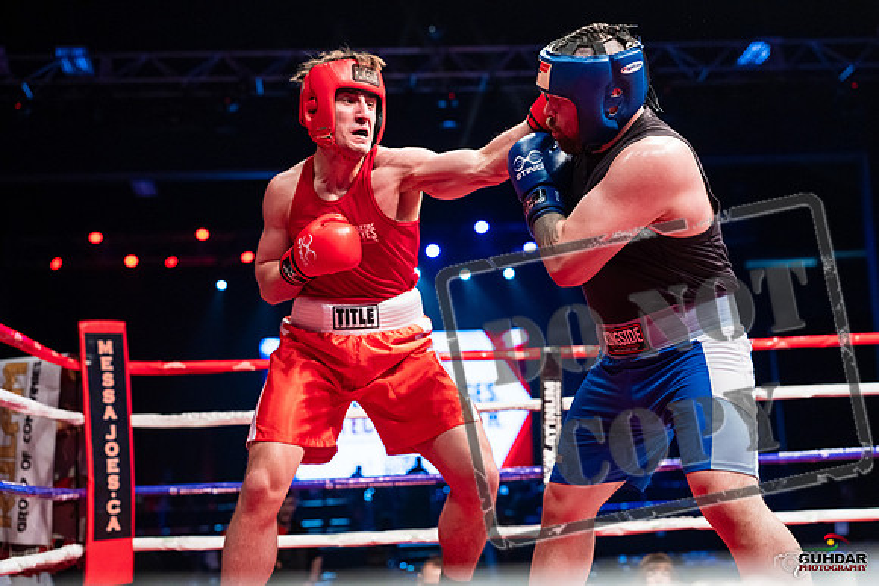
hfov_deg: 36.2
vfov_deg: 24.6
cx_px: 440
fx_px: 1343
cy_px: 293
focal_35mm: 55
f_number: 2.8
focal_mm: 55
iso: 4000
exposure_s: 1/1000
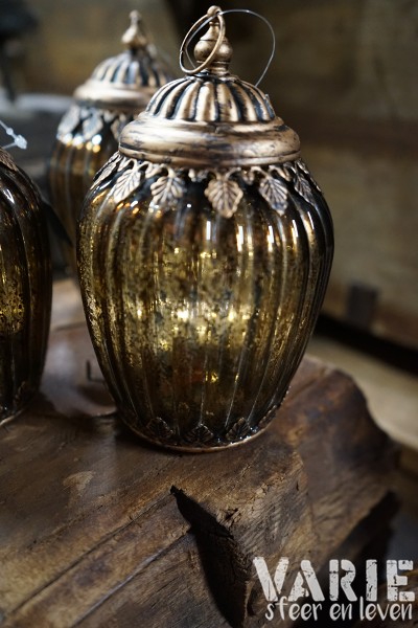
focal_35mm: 30
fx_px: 522
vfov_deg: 61.9
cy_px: 314
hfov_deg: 43.6
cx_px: 209
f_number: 3.5
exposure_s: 1/60
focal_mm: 30
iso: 4000
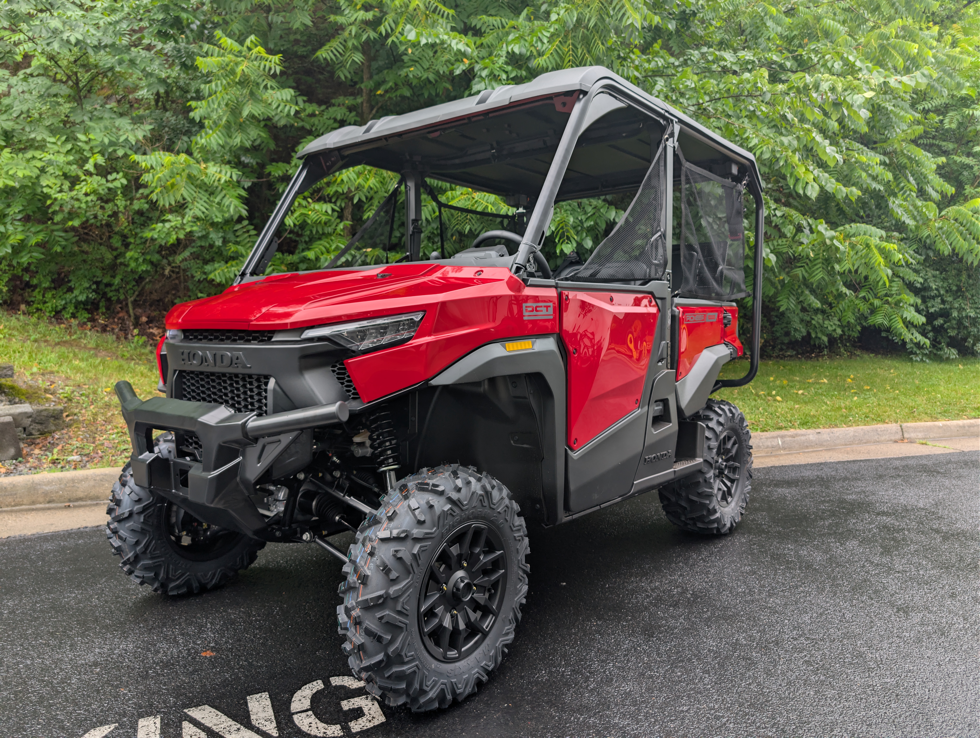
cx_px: 490
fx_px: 680
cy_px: 369
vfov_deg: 56.9
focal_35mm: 24
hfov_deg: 71.5
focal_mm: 6.9
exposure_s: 1/311
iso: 58
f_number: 1.68
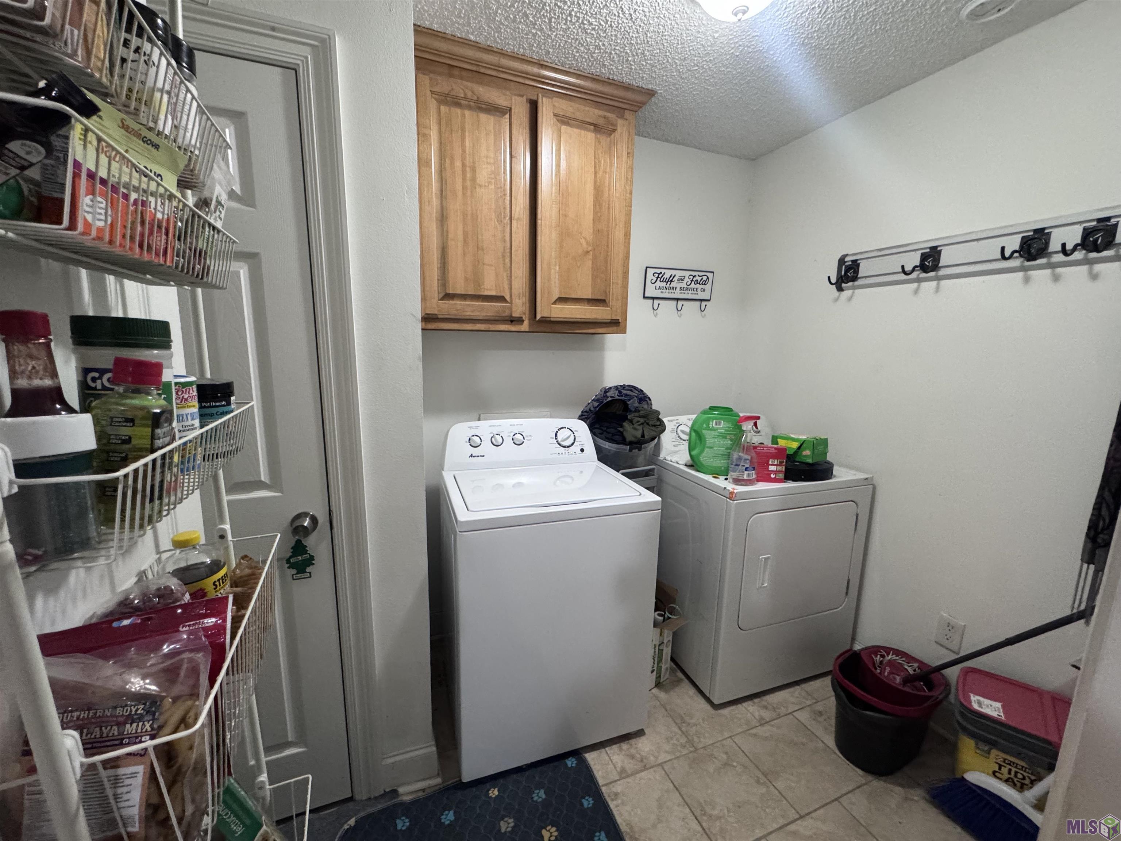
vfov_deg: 85.7
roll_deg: -1.8
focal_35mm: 14
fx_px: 453
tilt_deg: -10.4
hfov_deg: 102.1
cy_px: 420
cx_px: 560
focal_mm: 2.22
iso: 500
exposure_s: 1/60
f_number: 2.2
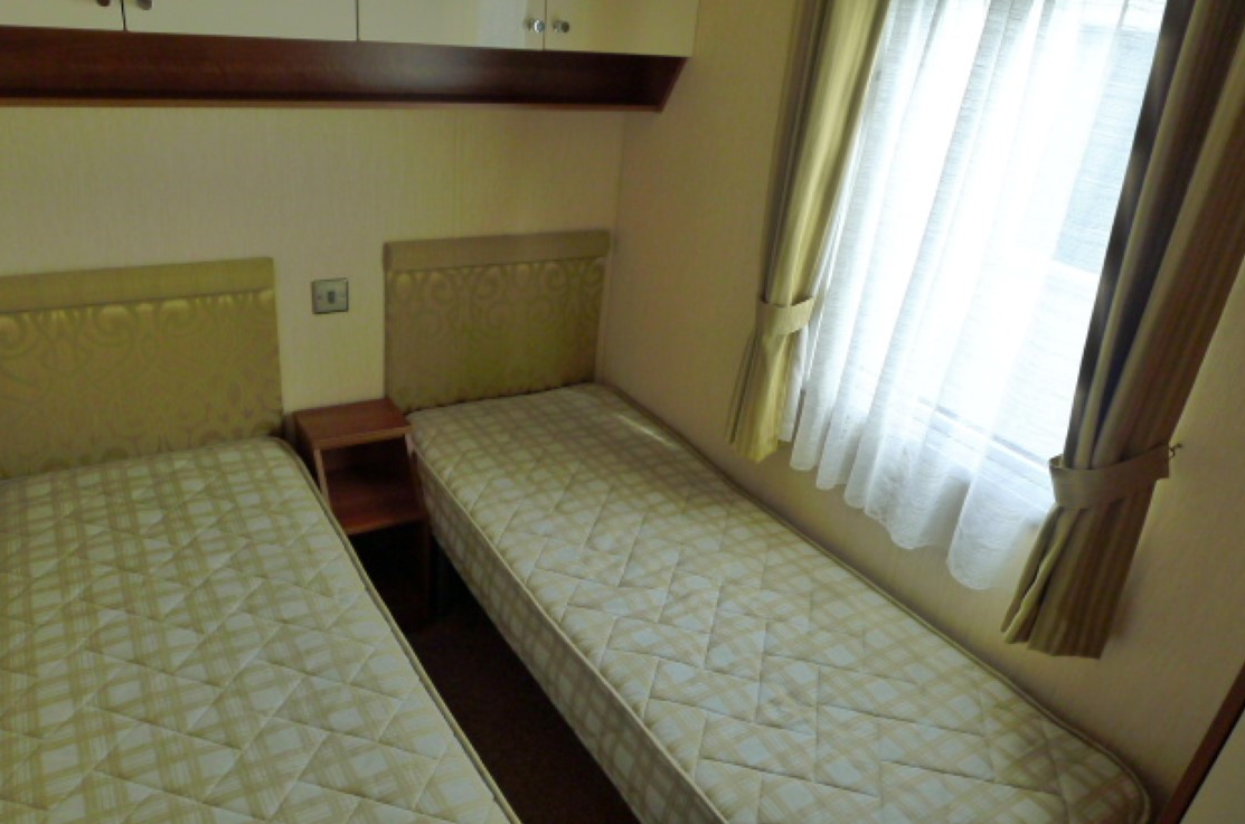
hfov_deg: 71.6
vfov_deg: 51.1
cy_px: 426
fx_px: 863
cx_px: 610
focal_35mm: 25
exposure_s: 1/125
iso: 400
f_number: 2.8
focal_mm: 5.1
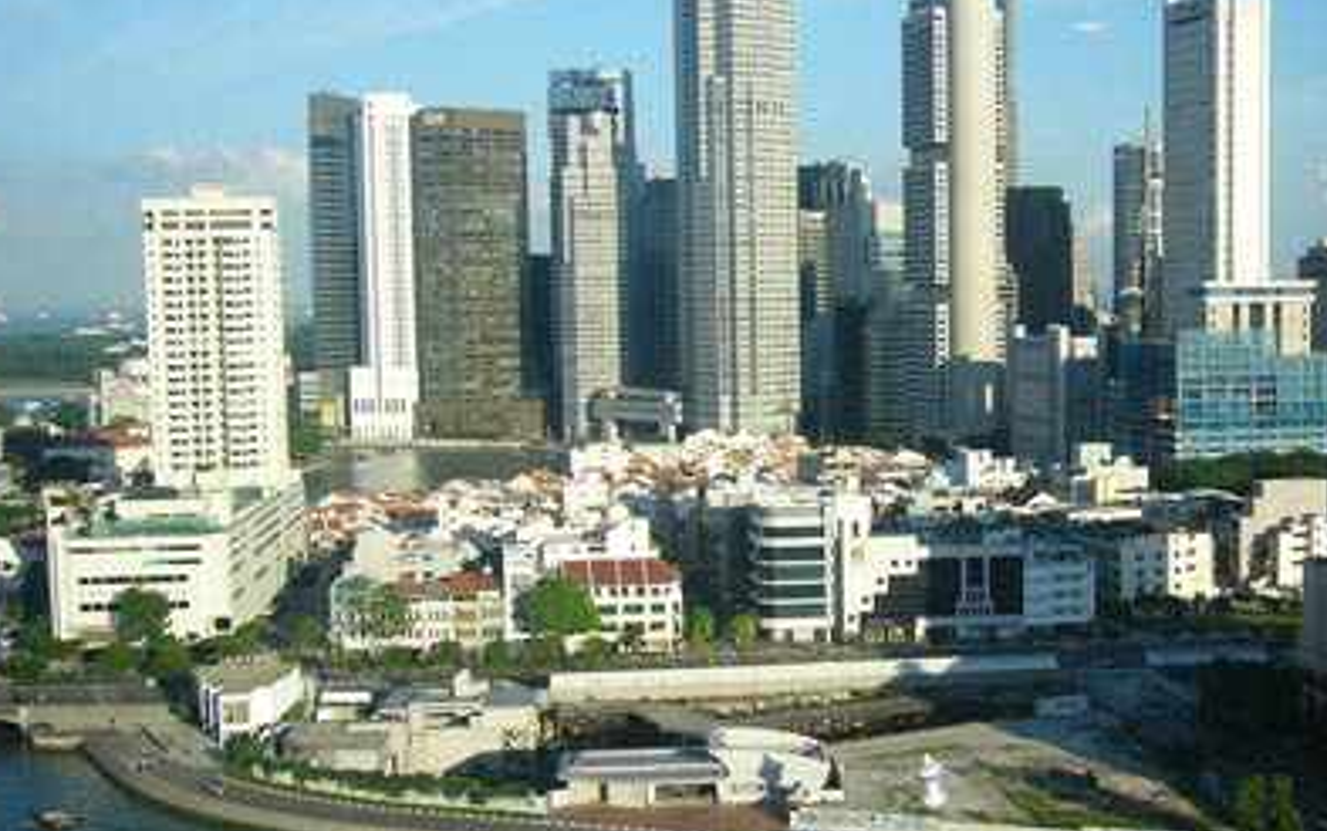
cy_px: 434
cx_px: 864
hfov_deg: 39.2
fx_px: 1845
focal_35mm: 51
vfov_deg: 25.4
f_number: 2.8
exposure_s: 1/200
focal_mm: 5.8
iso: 50
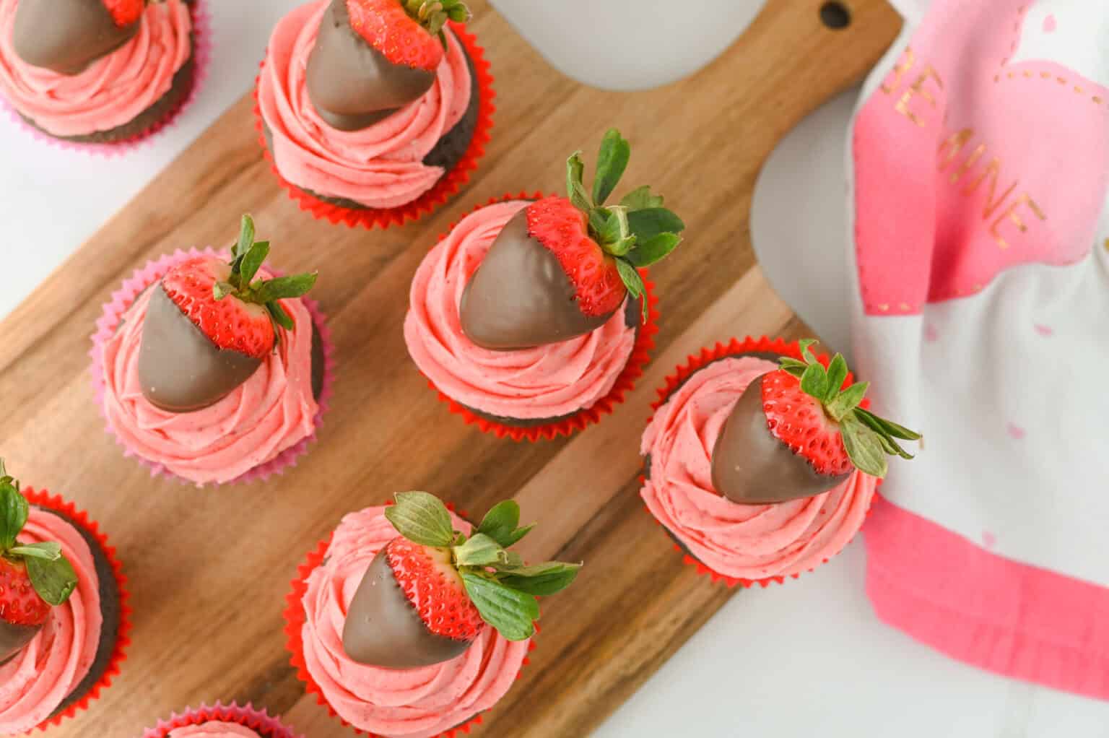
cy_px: 369
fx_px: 1539
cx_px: 554
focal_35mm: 50
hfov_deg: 39.6
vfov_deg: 27.0
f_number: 5
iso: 500
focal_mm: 50
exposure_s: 1/100
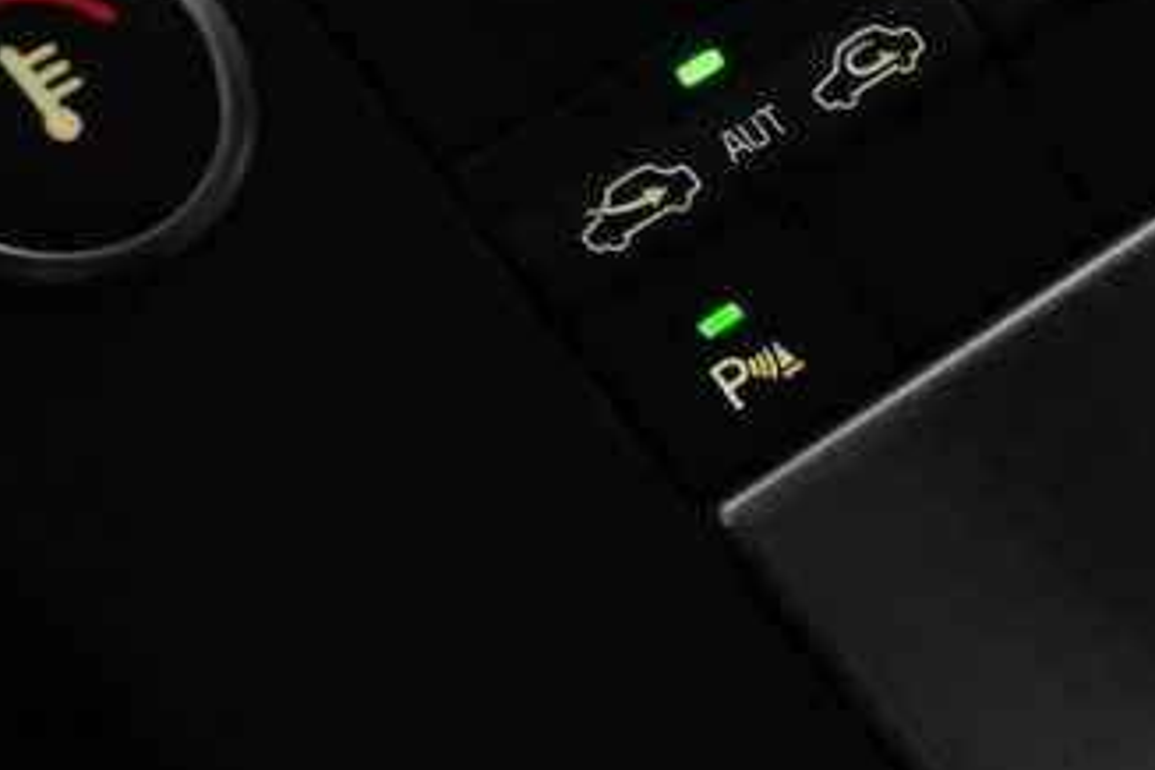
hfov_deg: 13.2
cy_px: 1120
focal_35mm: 119
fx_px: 3818
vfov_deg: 11.1
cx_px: 2709
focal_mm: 16
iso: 4000
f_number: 4.5
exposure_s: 1/80
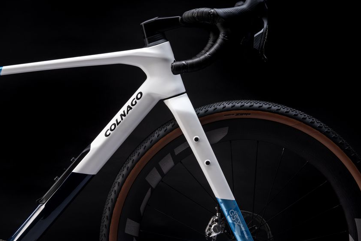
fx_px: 1003
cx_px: 130
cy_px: 114
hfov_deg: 20.4
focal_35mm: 100
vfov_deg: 13.7
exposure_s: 1/160
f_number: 16
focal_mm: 70
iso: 100
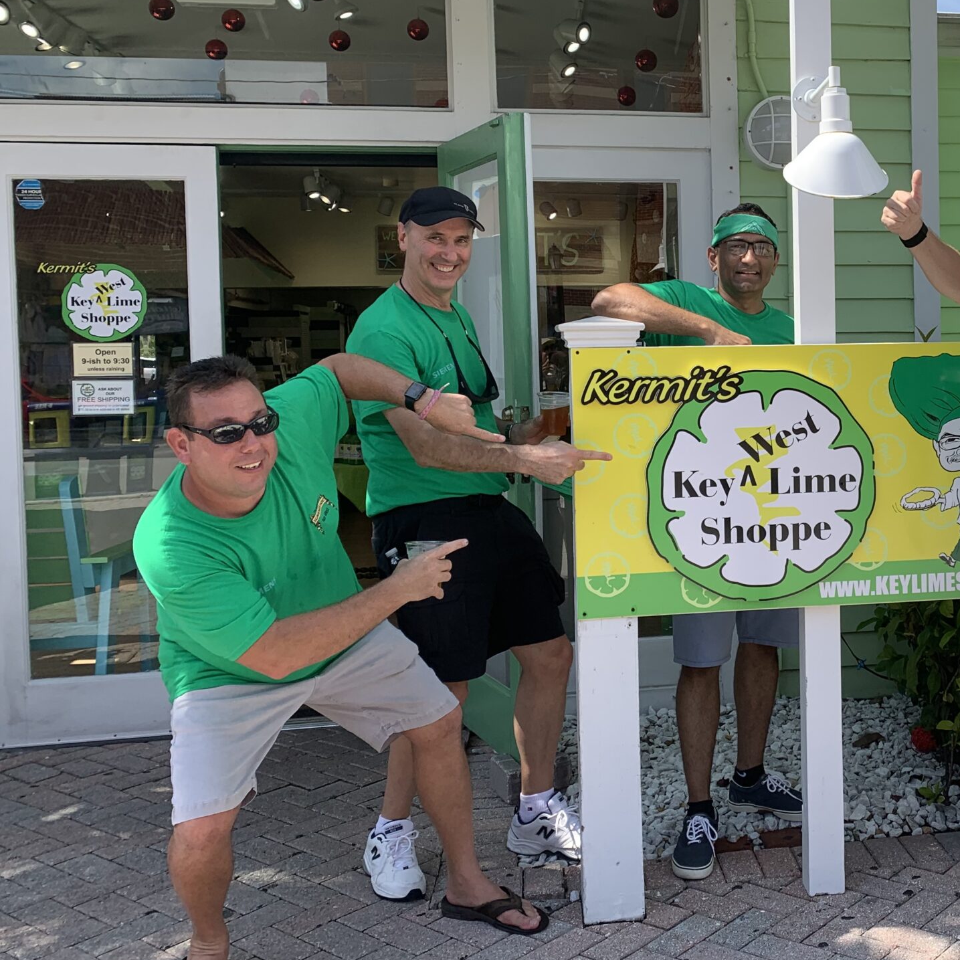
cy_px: 388
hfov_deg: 38.7
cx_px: 824
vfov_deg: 40.8
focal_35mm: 41
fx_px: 1286
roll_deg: +2.5
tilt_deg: -2.5
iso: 25
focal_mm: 4.25
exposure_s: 1/1043
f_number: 1.8
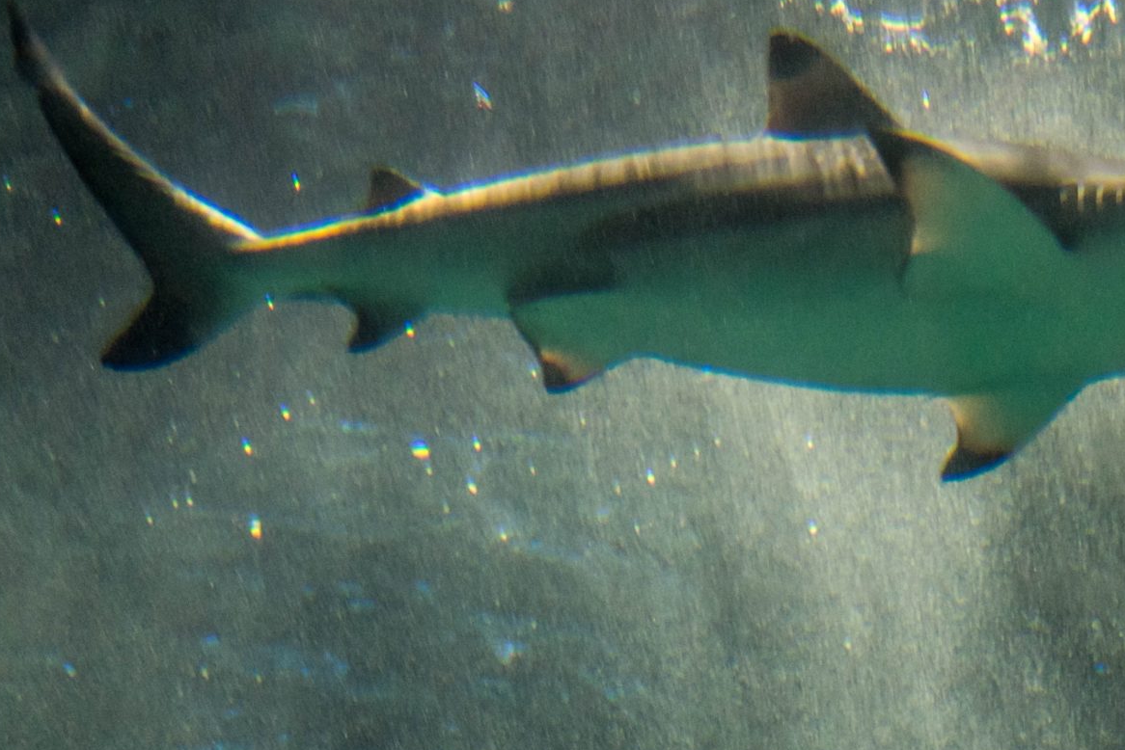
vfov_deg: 15.2
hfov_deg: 22.3
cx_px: 887
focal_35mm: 90
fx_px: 2813
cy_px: 288
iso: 4000
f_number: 3.2
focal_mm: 27
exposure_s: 1/125
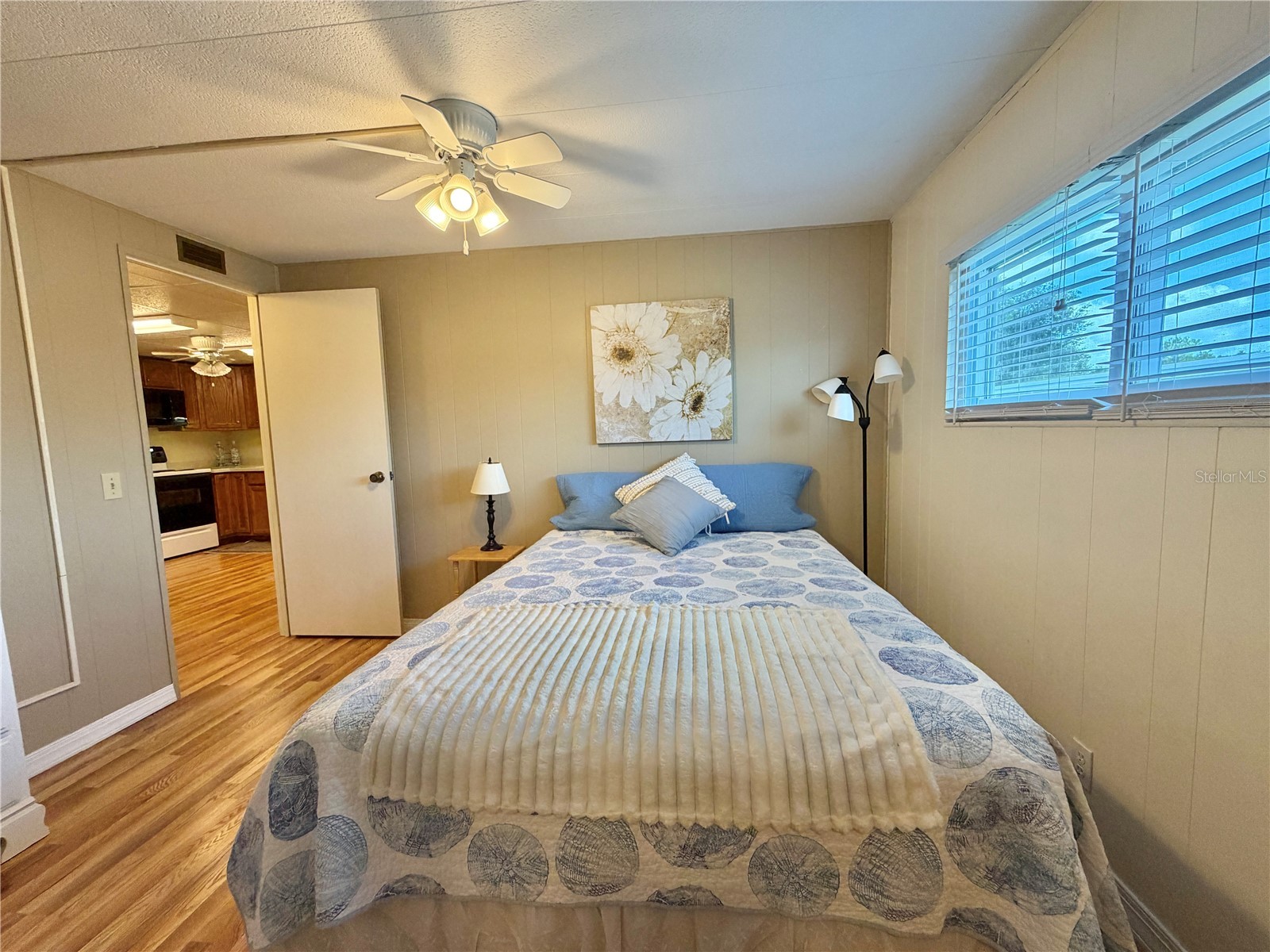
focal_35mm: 14
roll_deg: +2.2
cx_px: 635
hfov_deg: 102.1
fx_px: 514
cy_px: 476
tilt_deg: -4.8
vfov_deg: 85.7
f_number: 2.2
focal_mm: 2.22
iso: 200
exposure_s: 1/120
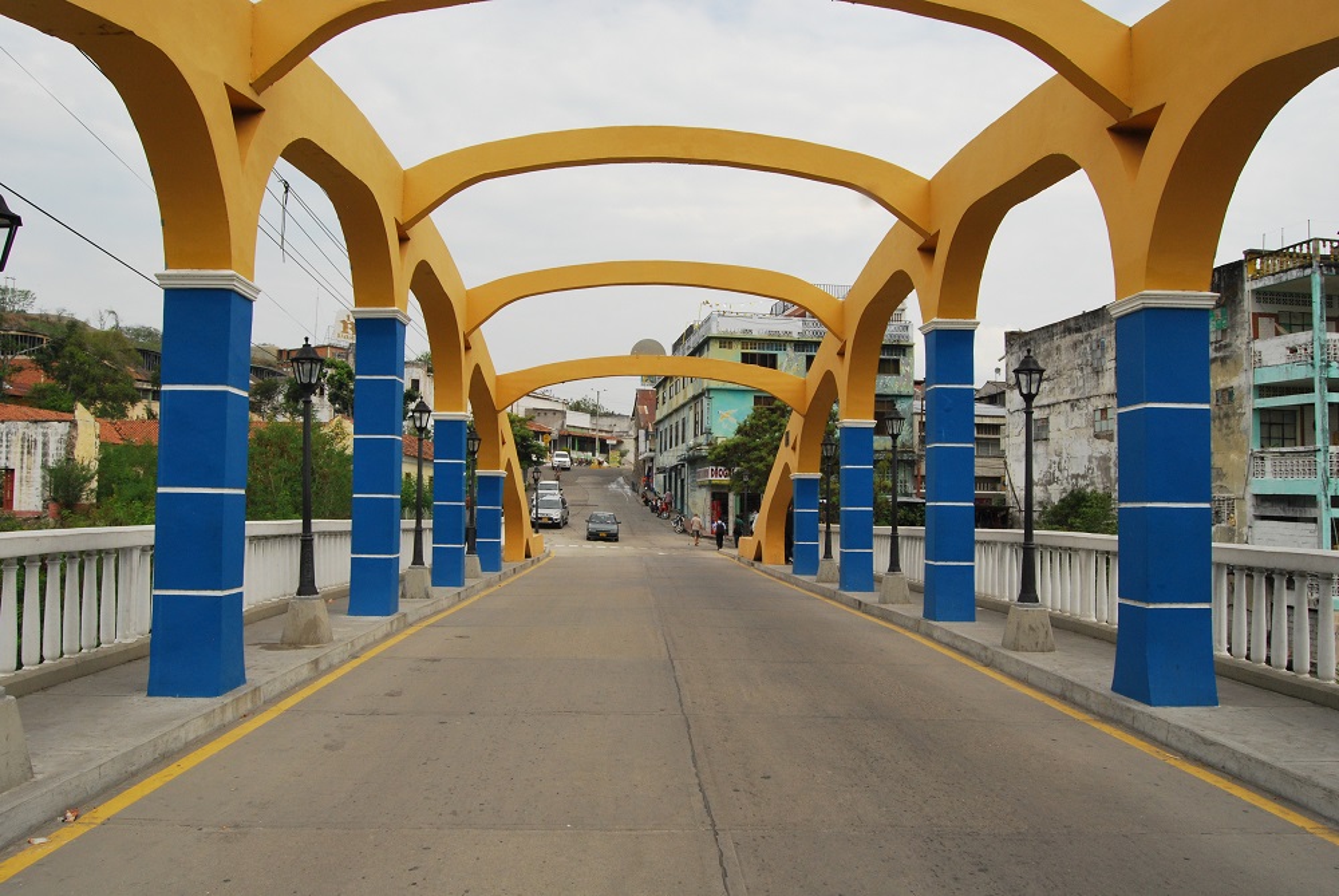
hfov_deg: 67.3
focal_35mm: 27
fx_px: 1005
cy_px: 448
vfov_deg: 48.0
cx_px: 670
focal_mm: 18
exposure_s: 1/500
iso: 400
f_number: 11
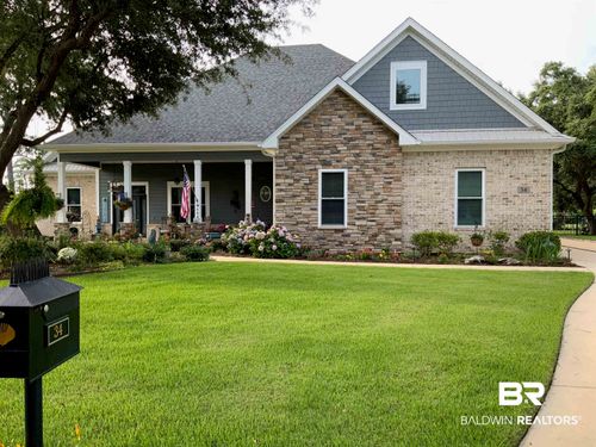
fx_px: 499
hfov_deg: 61.7
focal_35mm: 29
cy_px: 224
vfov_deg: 48.2
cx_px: 298
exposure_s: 1/122
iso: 20
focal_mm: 3
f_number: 1.8
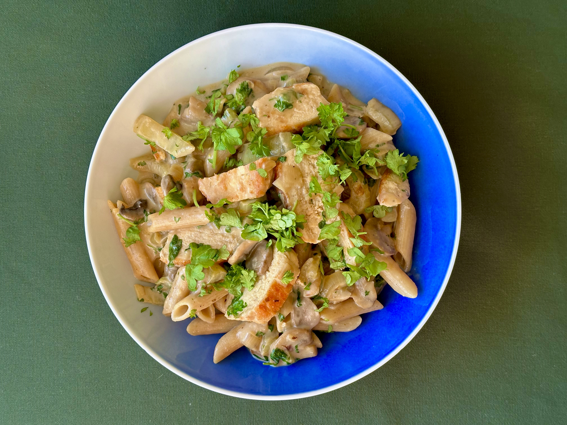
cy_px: 212
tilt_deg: -88.2
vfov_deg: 30.3
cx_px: 284
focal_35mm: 48
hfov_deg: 39.7
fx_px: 786
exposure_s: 1/121
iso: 64
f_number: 1.78
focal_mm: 6.86
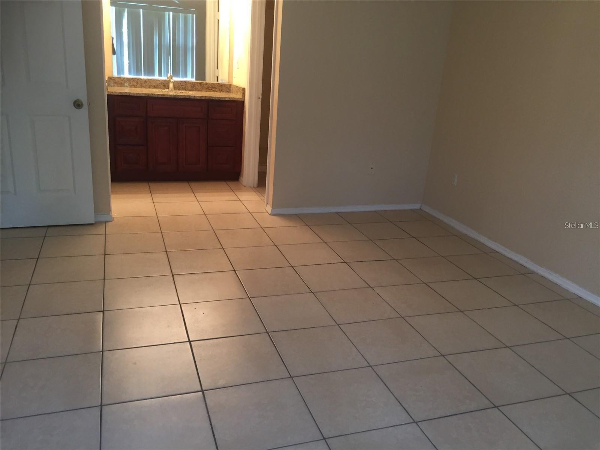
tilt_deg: -17.5
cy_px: 225
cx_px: 300
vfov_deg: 48.2
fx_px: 503
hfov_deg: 61.7
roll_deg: -5.1
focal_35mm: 29
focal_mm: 4.15
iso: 100
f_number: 2.2
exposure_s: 1/30
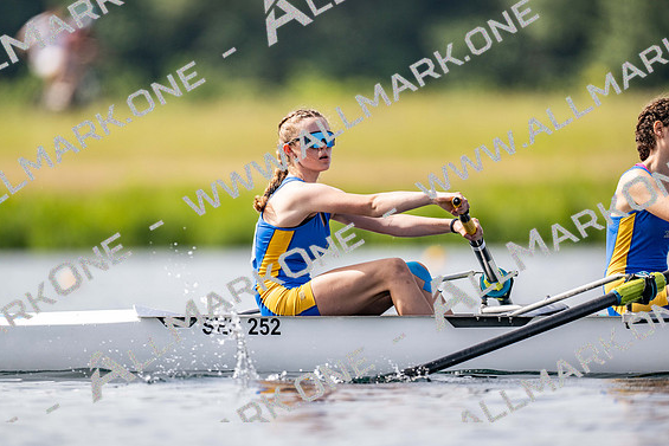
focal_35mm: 616
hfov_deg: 3.3
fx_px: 11450
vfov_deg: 2.2
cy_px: 219
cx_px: 329
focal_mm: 600
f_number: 4
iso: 200
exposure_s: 1/2500
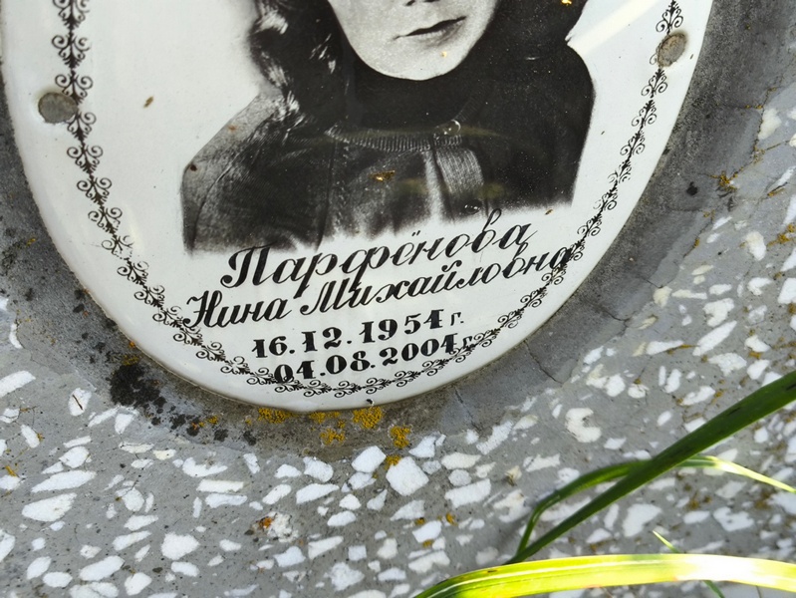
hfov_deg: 38.2
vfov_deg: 29.1
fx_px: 1150
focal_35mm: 50
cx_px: 398
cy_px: 299
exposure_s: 1/208
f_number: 1.7
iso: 50
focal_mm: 4.71
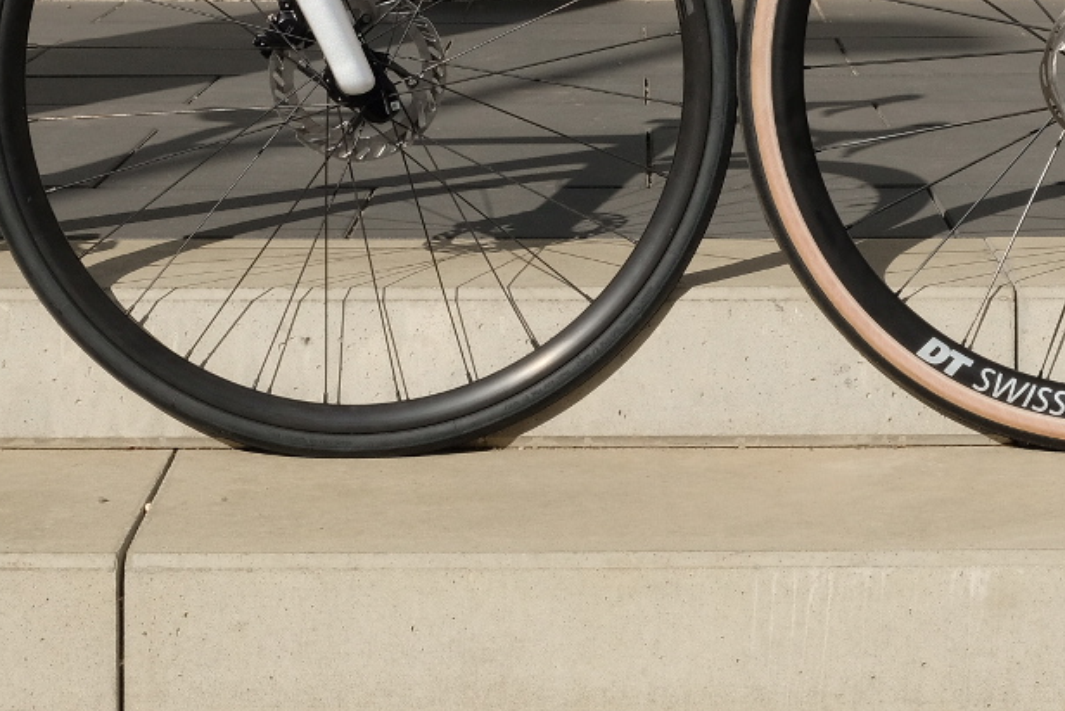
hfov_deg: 16.5
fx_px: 3669
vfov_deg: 10.8
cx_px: 762
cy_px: -234
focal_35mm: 124
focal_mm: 28.9
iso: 400
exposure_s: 1/400
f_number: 13
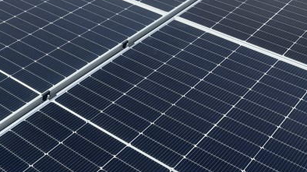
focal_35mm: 68
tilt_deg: -21.3
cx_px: -40
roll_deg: +1.1
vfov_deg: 16.9
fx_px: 553
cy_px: -37
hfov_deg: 28.0
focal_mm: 6.86
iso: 80
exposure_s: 1/2252
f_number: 1.78
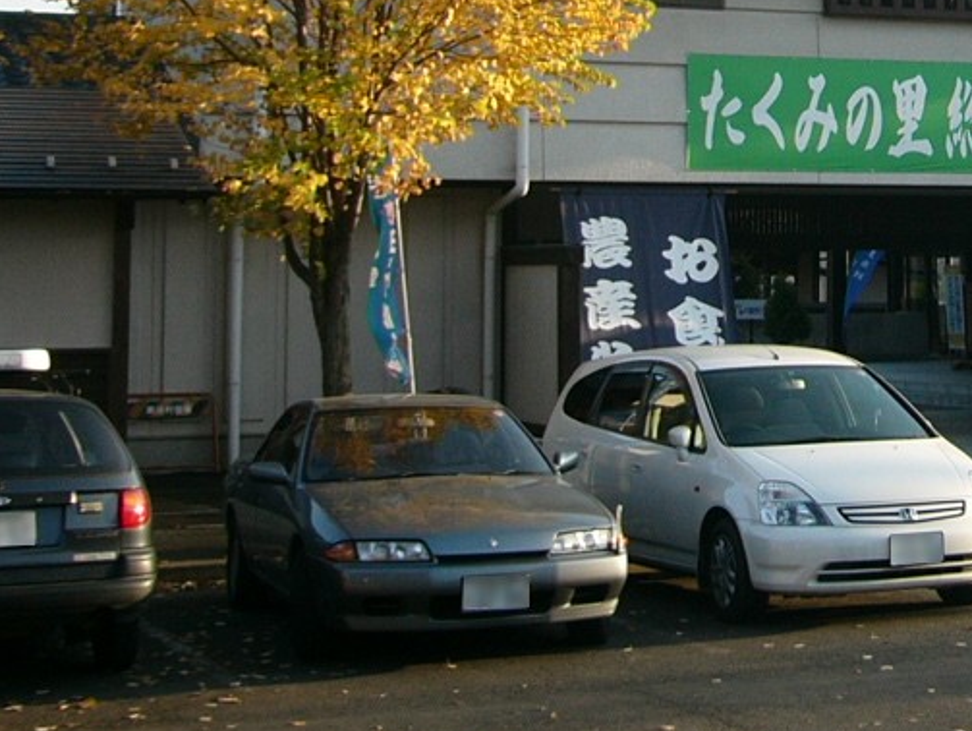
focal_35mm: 89
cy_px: 14
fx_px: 2501
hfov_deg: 21.1
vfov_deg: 16.3
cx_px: 1016
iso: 50
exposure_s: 1/250
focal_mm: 5.8
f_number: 2.8
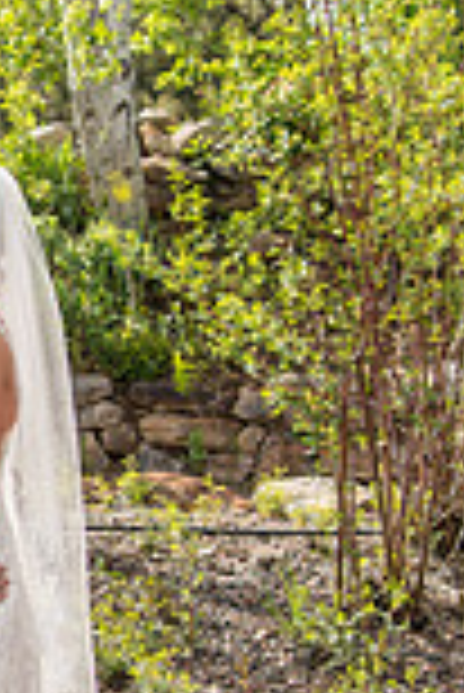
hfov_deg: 13.0
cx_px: -144
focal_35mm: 102
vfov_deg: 19.8
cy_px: 536
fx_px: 1967
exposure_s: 1/250
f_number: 5
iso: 80
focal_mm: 35
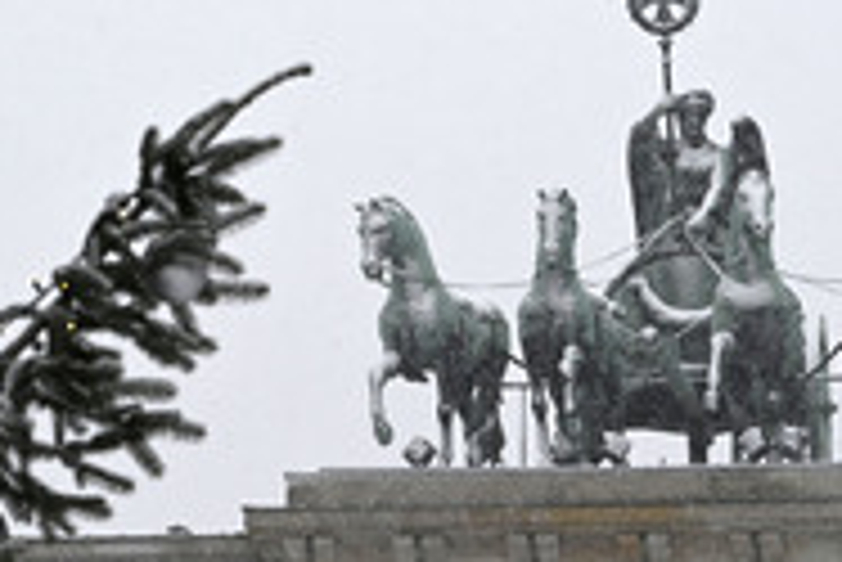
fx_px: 7045
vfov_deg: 4.6
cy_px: 346
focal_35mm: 301
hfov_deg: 6.8
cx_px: 421
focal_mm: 125
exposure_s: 1/160
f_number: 11
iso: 1600
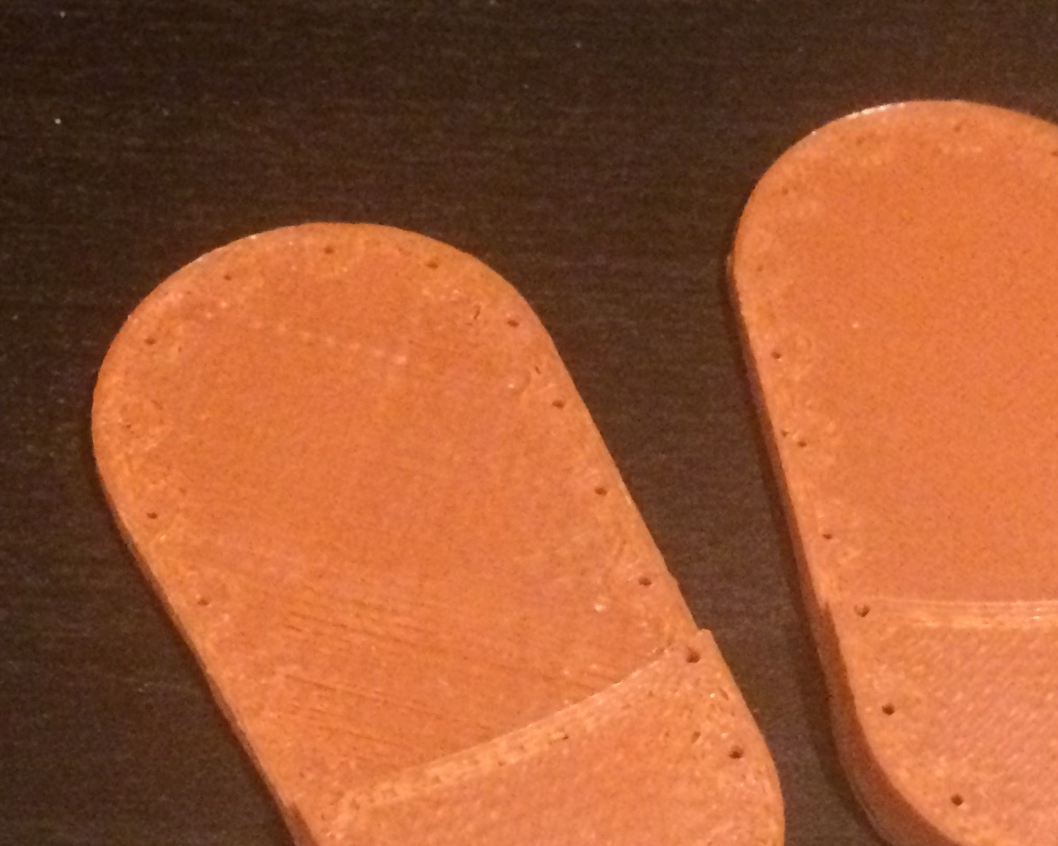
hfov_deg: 24.4
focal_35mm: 78
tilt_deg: -54.6
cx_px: 625
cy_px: 527
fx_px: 2442
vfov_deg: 19.6
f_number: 2.2
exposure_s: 1/15
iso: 640
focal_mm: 4.15
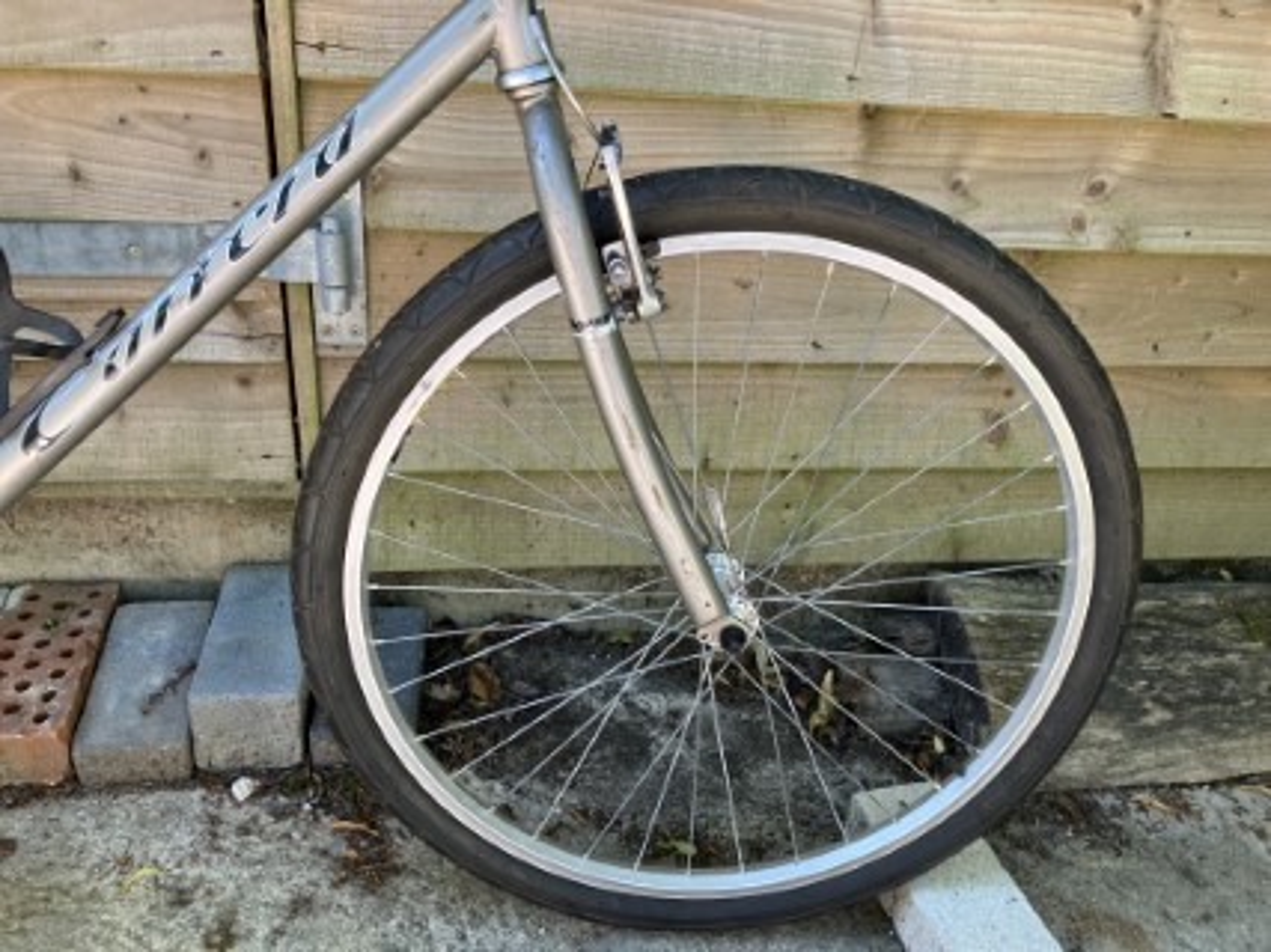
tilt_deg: -26.7
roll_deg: -3.9
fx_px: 1028
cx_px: 636
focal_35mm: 28
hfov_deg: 63.5
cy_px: 476
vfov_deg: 49.7
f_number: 1.8
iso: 50
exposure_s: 1/121
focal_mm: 3.99
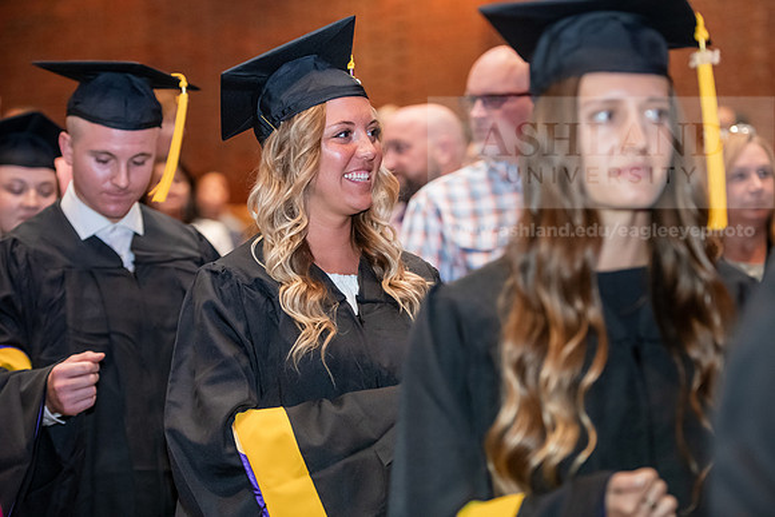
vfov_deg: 13.0
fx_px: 2261
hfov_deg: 19.5
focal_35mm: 105
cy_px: 258
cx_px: 388
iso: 3200
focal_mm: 105
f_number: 3.2
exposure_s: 1/200
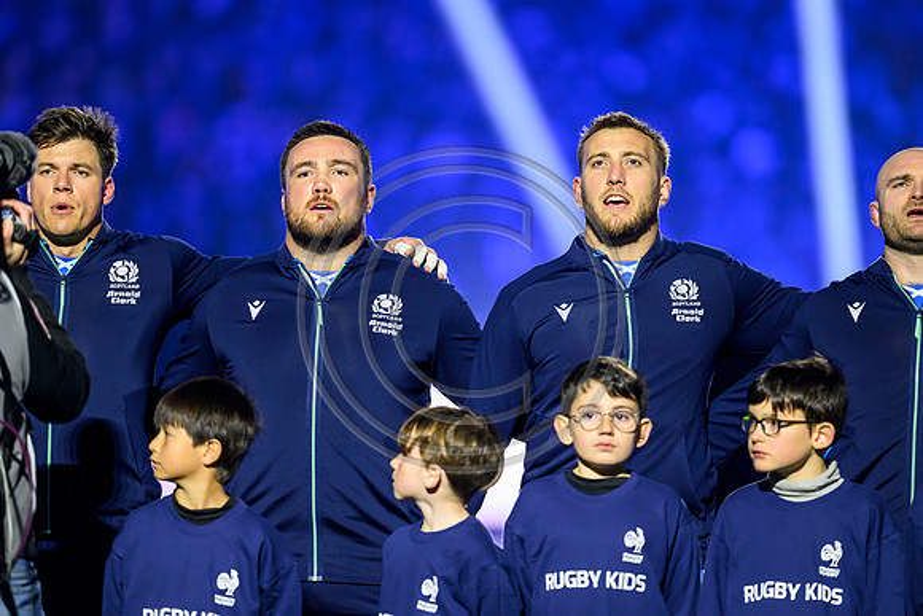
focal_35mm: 400
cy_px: 308
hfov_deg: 5.2
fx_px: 10257
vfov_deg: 3.4
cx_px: 462
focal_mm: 400
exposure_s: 1/640
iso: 4000
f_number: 2.8
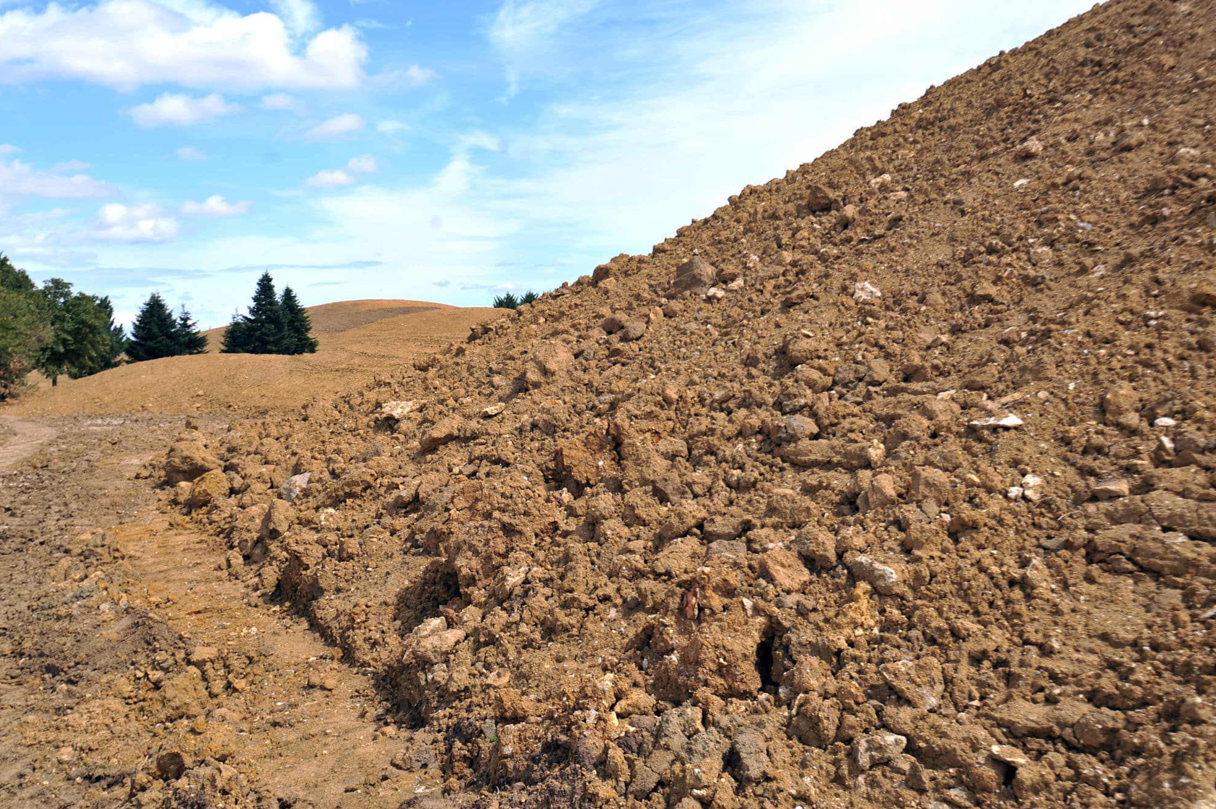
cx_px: 598
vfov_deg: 36.8
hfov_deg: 53.2
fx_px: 1215
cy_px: 397
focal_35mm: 36
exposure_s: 1/320
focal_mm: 35
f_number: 9
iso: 100
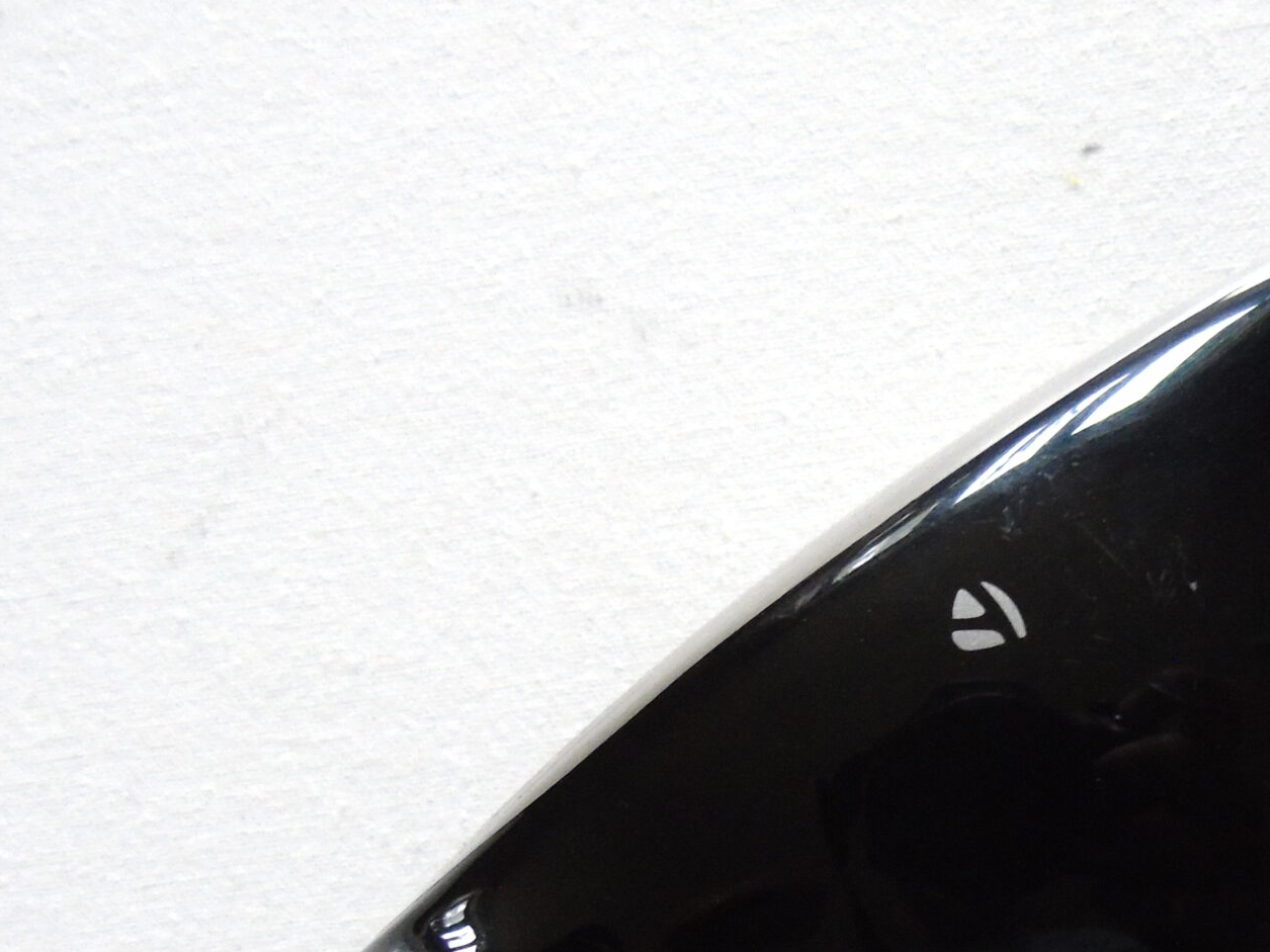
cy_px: 901
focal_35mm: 51
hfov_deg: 35.8
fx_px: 1871
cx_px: 1075
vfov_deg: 27.3
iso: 400
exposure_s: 1/25
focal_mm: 4.4
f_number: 3.4
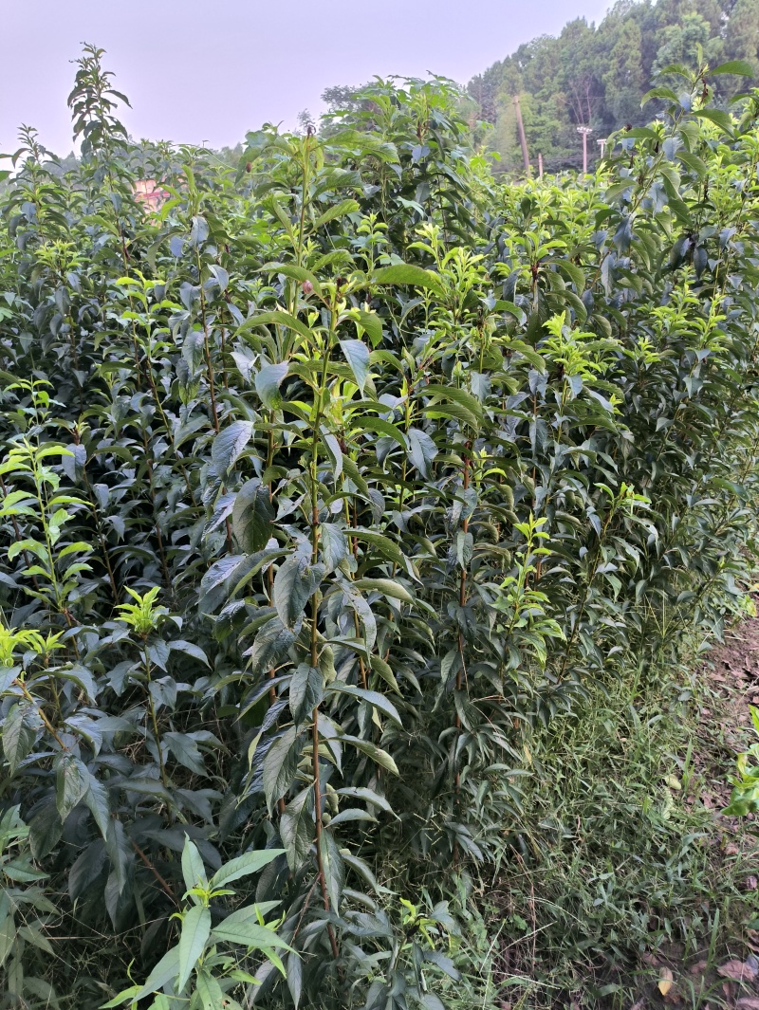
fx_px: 672
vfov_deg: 73.9
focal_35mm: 23
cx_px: 380
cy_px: 505
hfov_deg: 58.9
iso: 76
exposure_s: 1/50
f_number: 1.79
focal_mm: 4.69
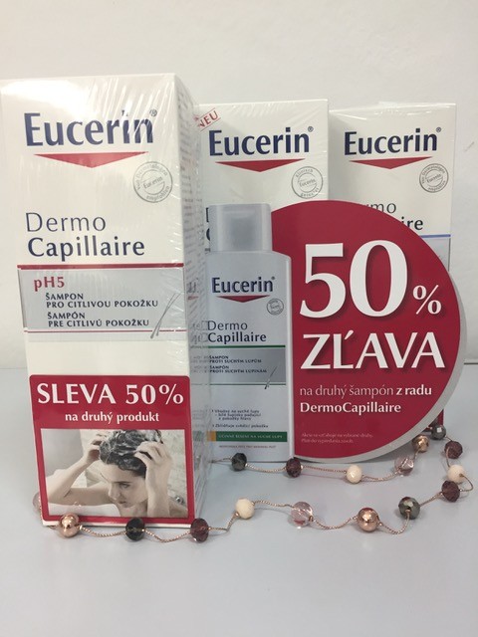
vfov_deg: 61.7
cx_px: 239
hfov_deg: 48.2
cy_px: 318
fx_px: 534
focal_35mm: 29
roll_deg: +2.0
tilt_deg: -11.9
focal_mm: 4.15
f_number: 2.2
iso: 50
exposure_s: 1/33
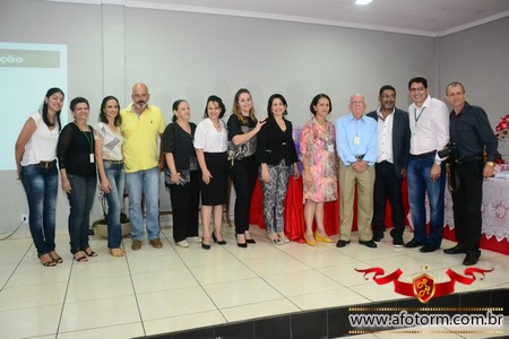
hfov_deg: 61.9
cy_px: 170
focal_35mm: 30
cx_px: 254
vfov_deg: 43.6
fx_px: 424
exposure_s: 1/125
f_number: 5.6
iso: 3200
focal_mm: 20
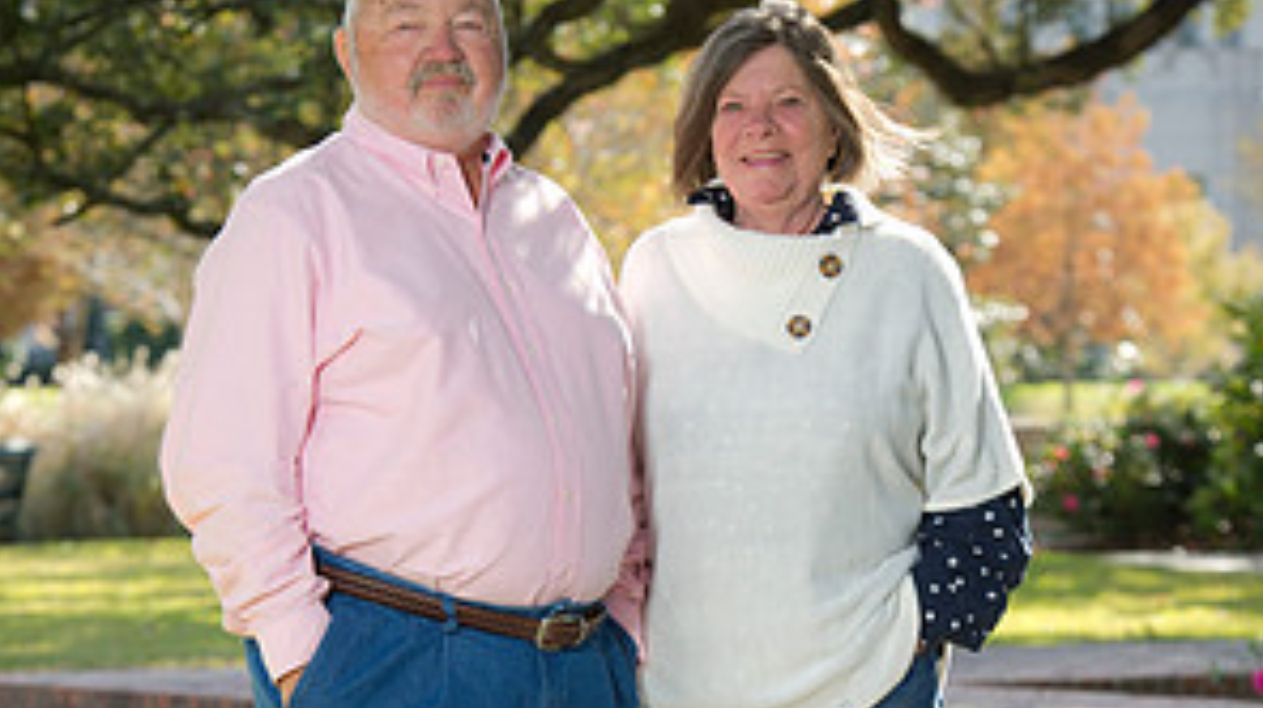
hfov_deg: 11.3
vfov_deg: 6.3
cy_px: 665
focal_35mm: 191
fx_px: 6392
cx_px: 629
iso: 160
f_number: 5.6
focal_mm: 120
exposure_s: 1/125
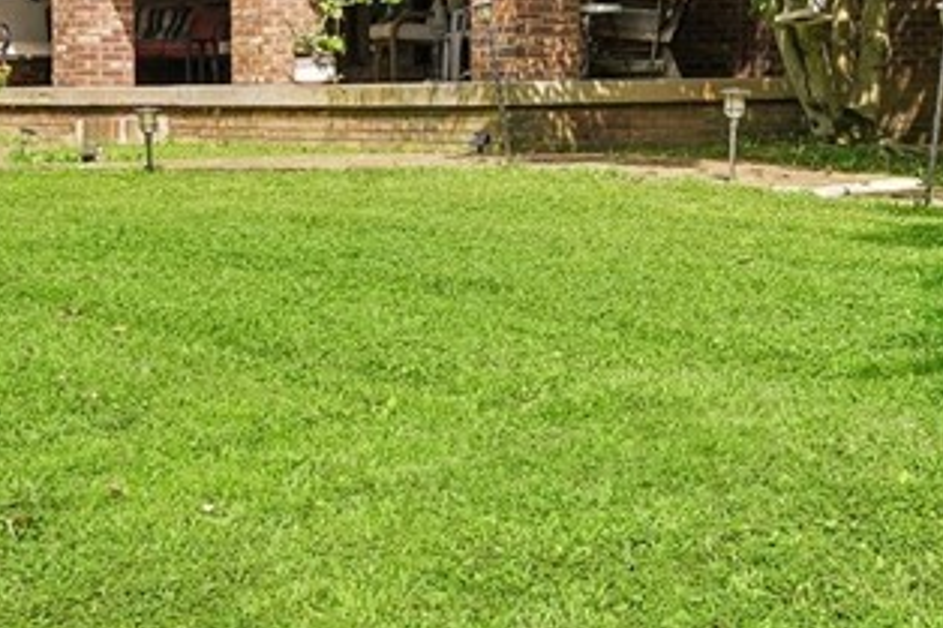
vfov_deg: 15.8
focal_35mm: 83
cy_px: -131
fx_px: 2173
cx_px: 979
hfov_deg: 23.3
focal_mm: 24
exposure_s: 1/60
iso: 100
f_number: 8
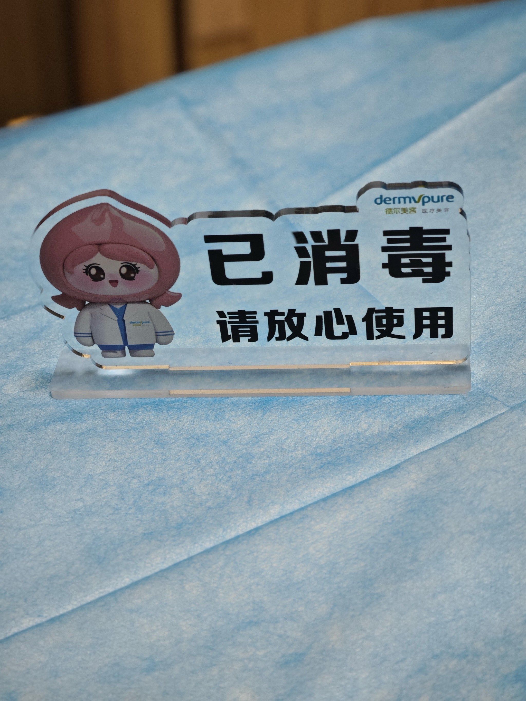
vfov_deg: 29.0
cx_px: 263
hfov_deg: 21.9
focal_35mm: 67
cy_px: 350
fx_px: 1357
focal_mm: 10.1
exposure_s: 1/100
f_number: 2
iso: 800
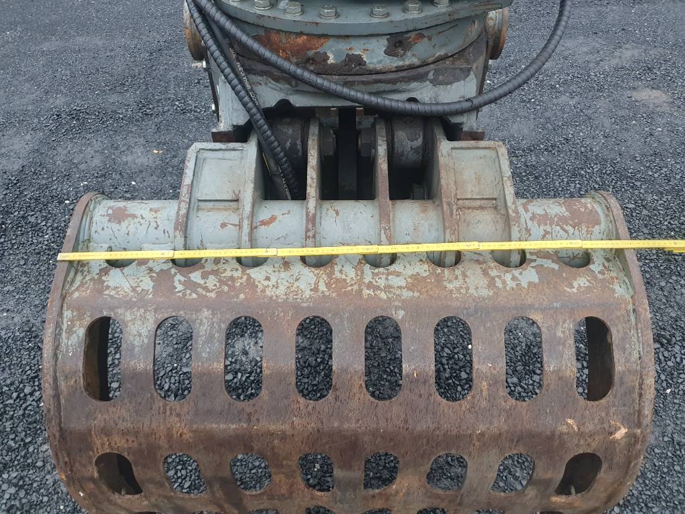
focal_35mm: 26
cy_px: 257
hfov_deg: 67.3
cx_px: 342
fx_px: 515
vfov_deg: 53.1
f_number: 1.5
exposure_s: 1/40
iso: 200
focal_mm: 4.32
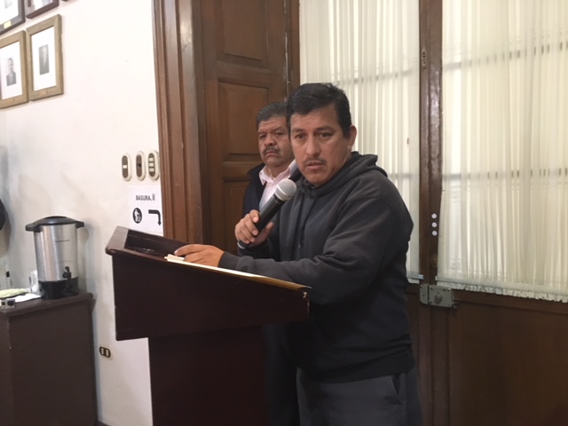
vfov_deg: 48.2
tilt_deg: -4.1
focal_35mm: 29
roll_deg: +0.8
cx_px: 284
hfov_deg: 61.7
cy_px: 213
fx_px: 476
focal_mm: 4.15
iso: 500
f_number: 2.2
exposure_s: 1/15
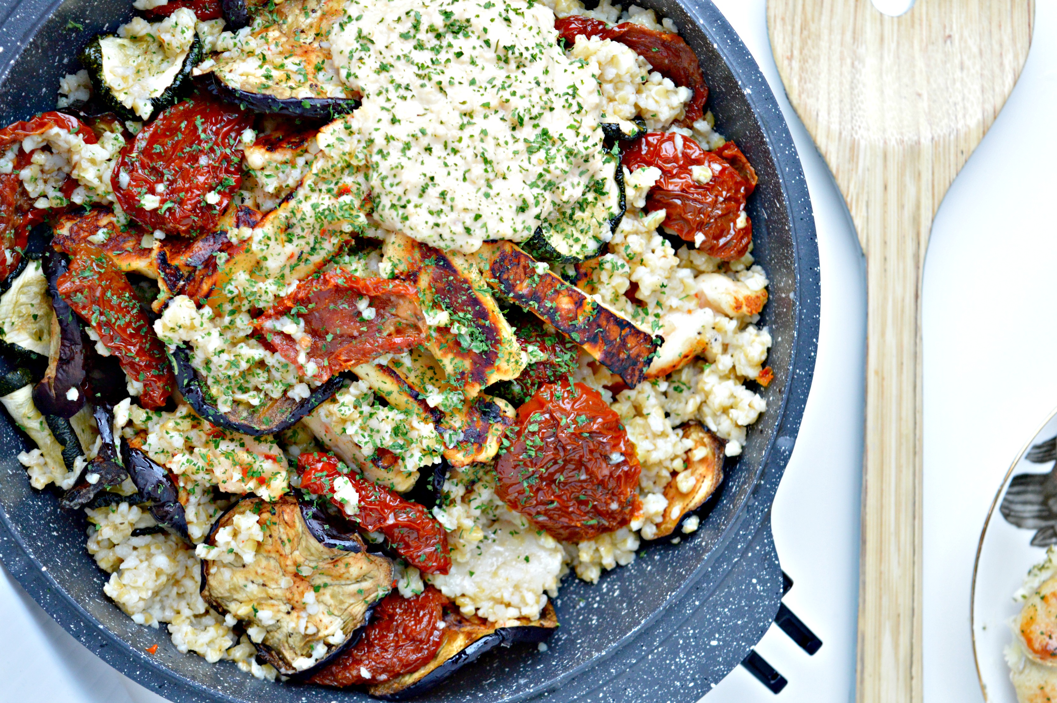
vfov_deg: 16.5
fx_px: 2420
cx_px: 528
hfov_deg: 24.6
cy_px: 352
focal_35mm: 82
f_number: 5.6
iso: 800
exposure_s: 1/15
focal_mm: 55
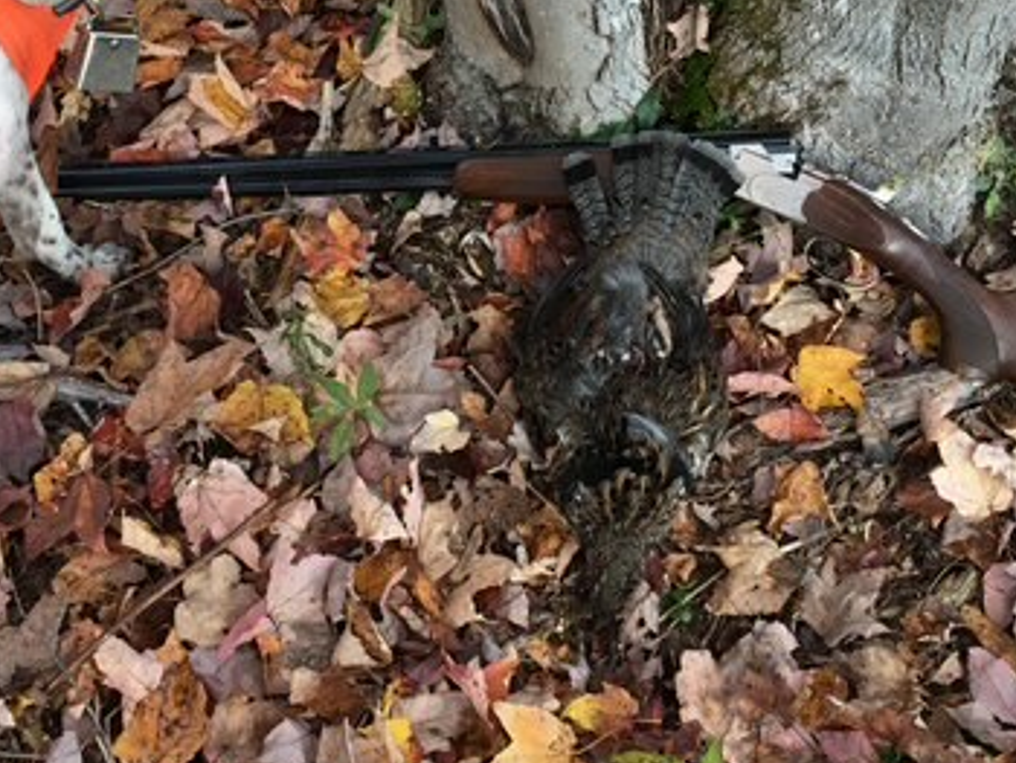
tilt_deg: -47.7
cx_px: 430
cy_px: 244
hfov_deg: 36.1
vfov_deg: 27.4
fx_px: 1557
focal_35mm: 53
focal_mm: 4.15
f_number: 2.2
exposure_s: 1/30
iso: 32
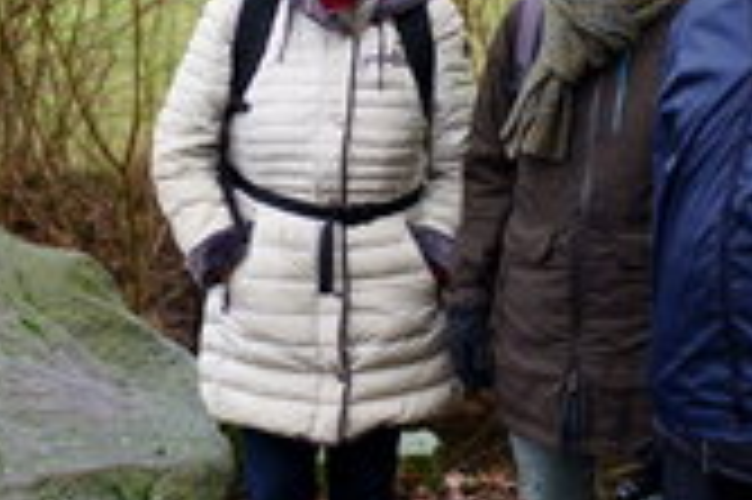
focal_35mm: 84
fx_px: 1753
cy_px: 137
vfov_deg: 16.2
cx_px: 221
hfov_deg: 24.0
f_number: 2
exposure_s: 1/125
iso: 100
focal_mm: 35
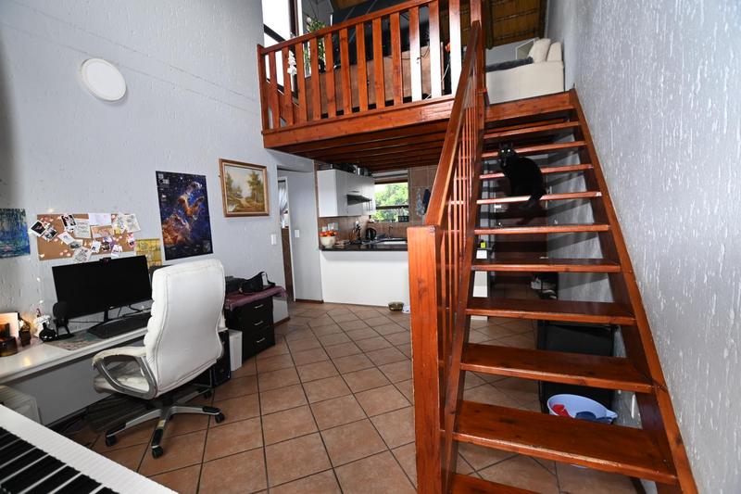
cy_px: 247
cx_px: 370
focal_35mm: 15
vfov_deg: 77.3
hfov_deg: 100.4
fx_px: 309
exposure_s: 1/60
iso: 250
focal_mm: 10
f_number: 4
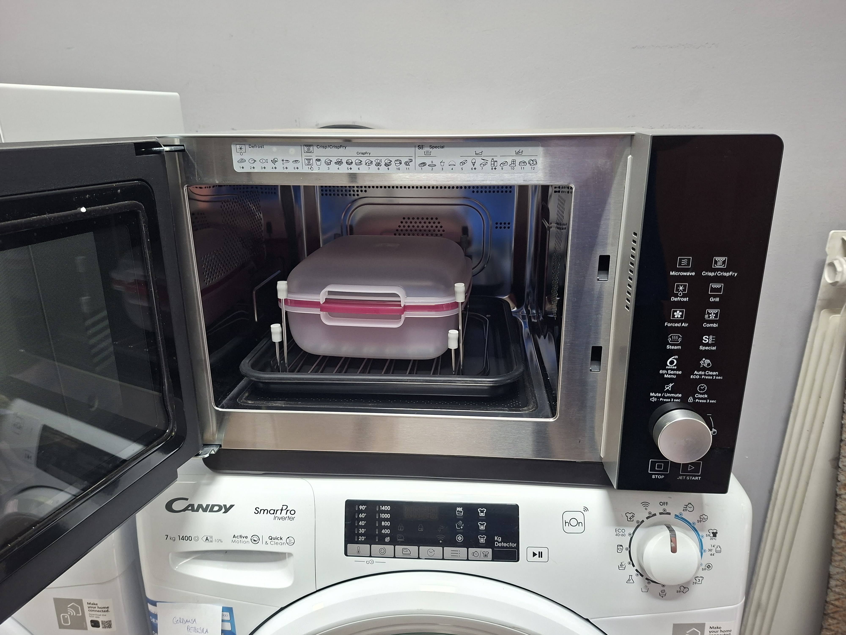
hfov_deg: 73.9
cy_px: 318
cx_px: 423
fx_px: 562
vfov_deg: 58.9
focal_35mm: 23
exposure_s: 1/33
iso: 320
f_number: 1.8
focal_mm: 5.54
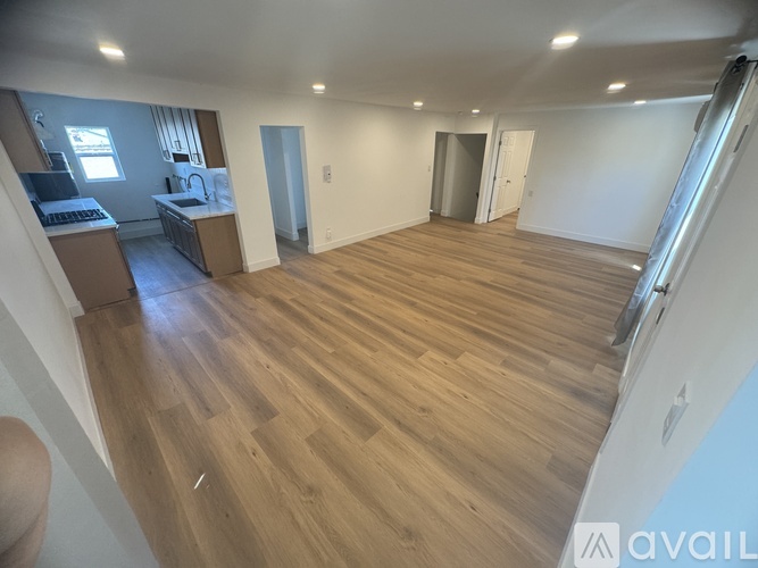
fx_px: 307
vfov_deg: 85.7
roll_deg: -0.3
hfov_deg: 102.1
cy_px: 284
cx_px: 379
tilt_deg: -26.0
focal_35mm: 14
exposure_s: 1/60
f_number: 2.2
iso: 200
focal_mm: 2.22
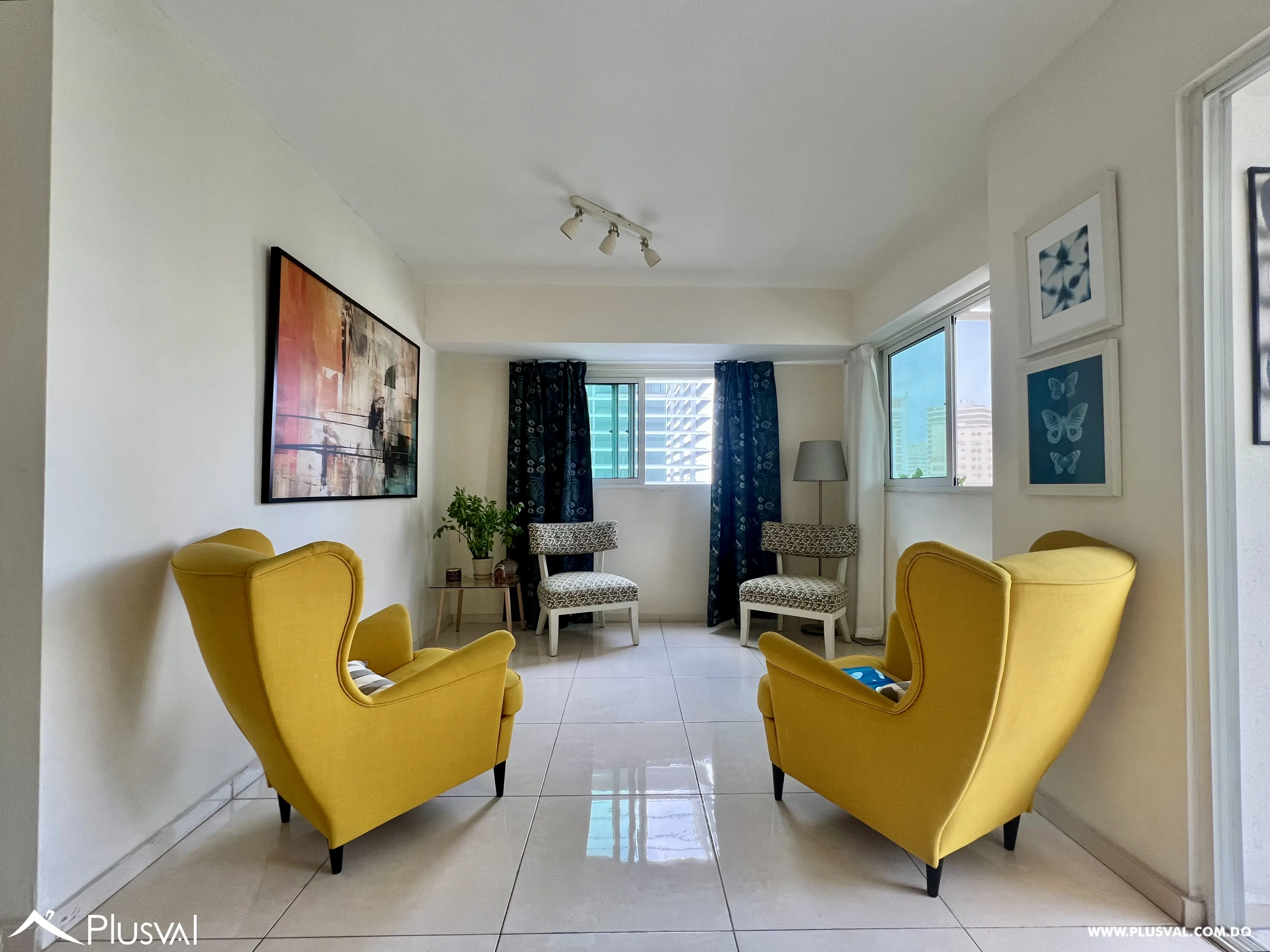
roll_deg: -1.2
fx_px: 477
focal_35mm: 13
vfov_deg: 89.9
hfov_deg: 106.2
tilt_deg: +0.8
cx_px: 635
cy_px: 476
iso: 125
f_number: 1.8
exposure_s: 1/120
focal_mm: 1.57
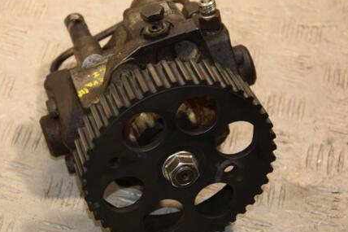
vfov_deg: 11.2
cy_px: 139
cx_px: 136
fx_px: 1179
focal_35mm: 122
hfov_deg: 16.8
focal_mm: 58
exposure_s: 1/200
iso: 800
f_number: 5
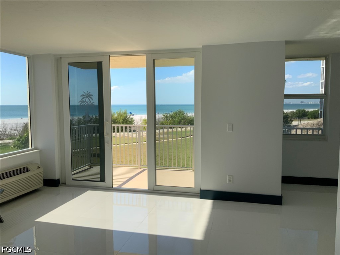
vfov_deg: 48.2
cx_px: 170
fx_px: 285
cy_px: 128
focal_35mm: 29
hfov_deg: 61.7
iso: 16
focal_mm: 3
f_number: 1.8
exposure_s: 1/804
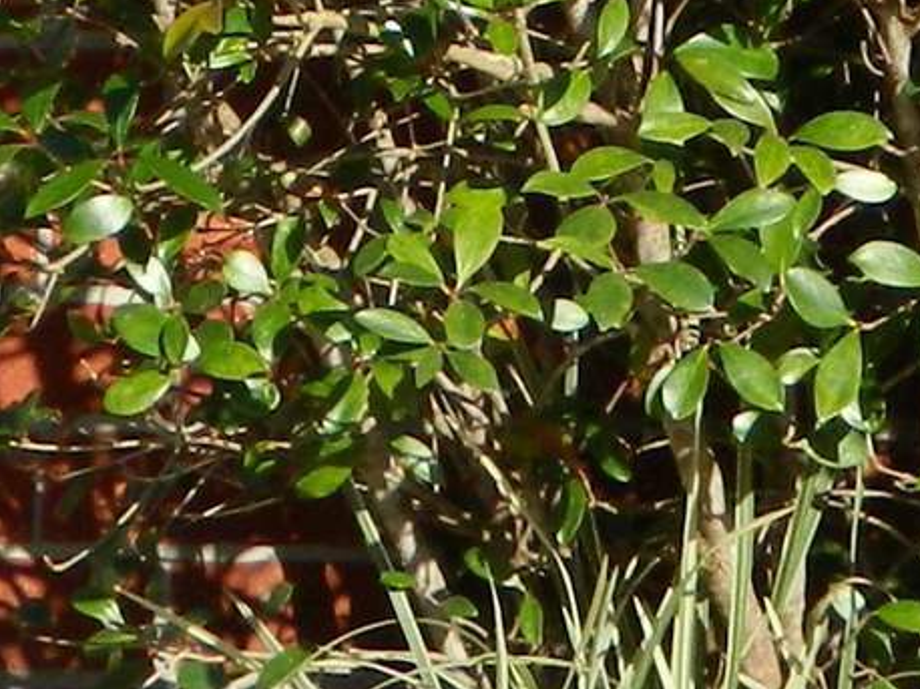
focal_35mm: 564
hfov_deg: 3.5
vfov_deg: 2.6
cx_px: -98
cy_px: -1495
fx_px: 14982
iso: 80
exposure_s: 1/400
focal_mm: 15.1
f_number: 4.2
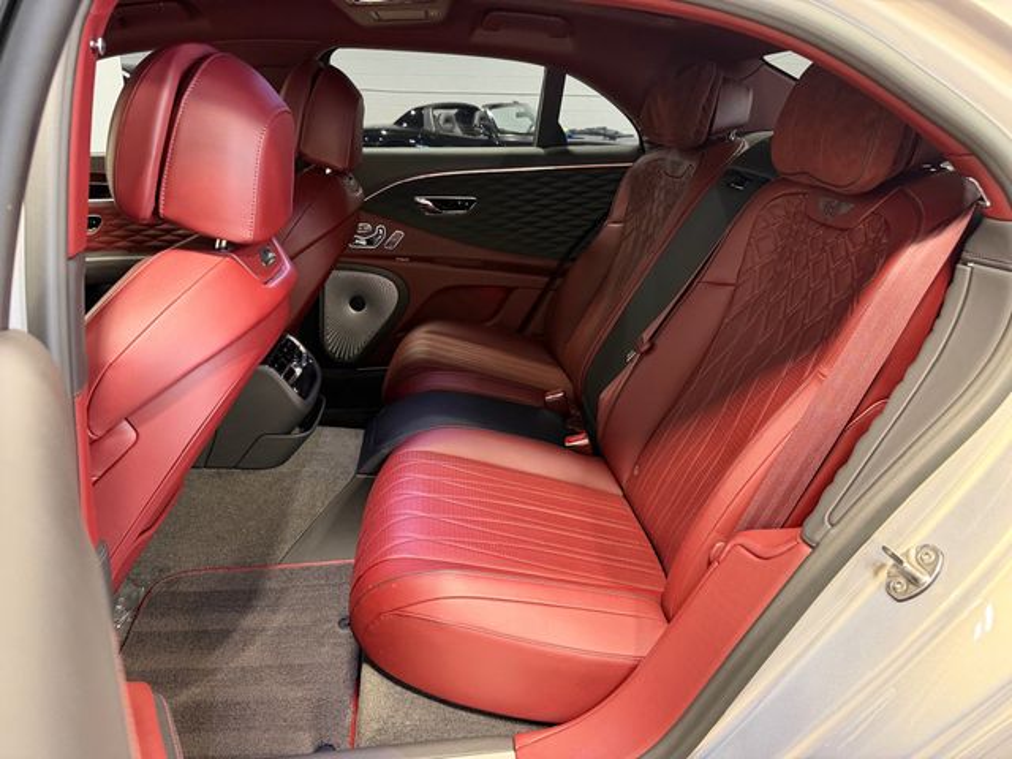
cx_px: 506
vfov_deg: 56.8
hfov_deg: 71.6
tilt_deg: -20.6
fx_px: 702
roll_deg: -1.5
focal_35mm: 24
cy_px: 380
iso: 400
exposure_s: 1/60
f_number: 1.78
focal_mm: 6.76
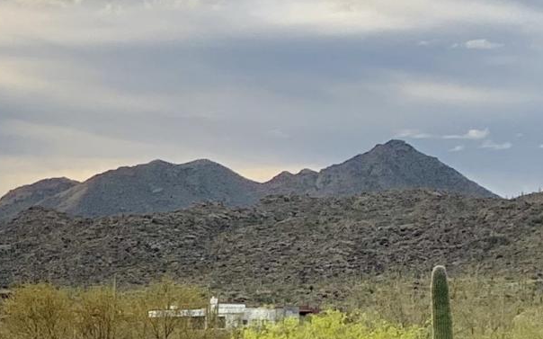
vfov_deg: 9.4
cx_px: -304
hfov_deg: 14.2
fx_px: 2027
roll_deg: -0.3
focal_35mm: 137
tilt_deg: -2.5
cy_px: 461
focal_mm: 4.25
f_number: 1.8
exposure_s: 1/1124
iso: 25
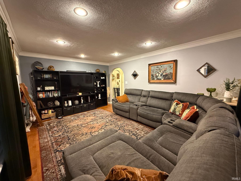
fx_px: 97
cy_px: 90
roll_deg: +0.6
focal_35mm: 14
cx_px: 120
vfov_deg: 85.7
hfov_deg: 102.1
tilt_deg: -5.8
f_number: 2.2
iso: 800
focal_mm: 2.22
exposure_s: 1/60
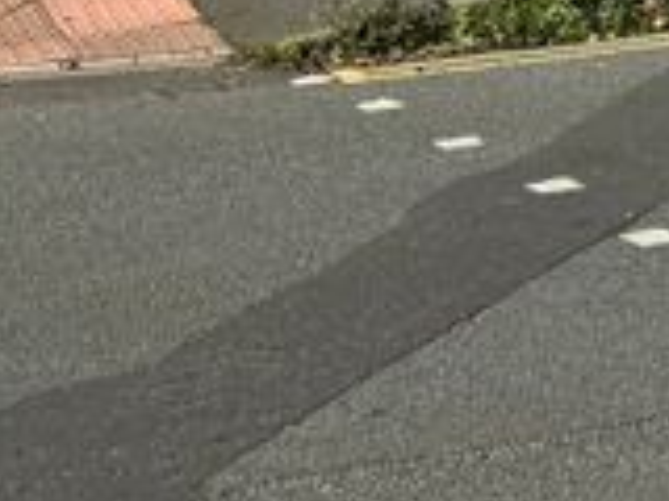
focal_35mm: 167
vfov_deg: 7.8
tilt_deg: +6.7
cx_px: 1468
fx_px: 3227
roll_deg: +0.3
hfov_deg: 10.6
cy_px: -958
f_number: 1.78
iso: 80
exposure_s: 1/4049
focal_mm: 6.76
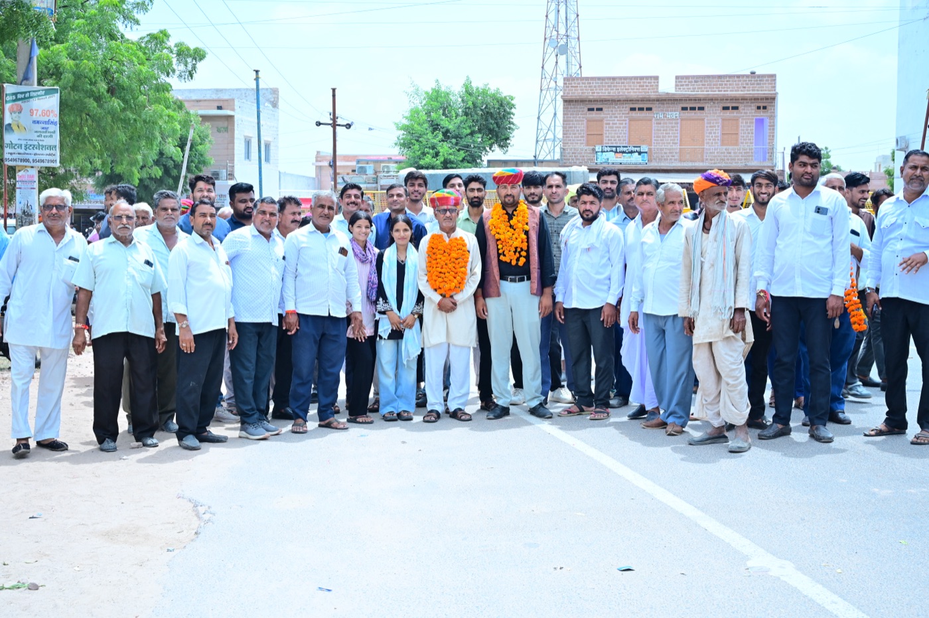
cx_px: 464
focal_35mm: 46
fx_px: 1186
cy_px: 309
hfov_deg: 42.8
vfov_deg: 29.2
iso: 200
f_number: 9
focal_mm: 46
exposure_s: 1/200
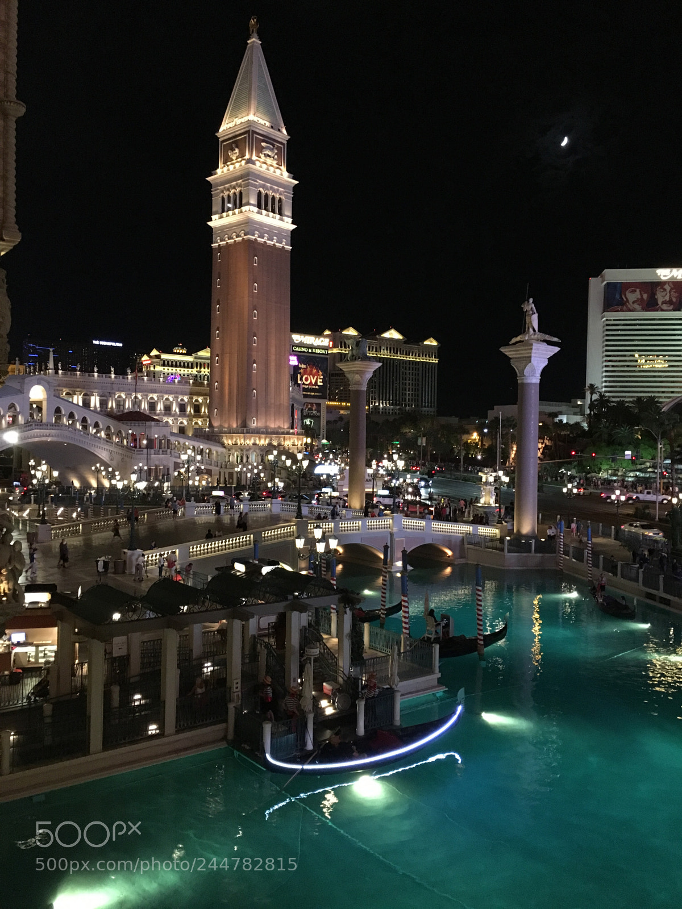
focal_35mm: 29
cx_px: 341
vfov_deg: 61.7
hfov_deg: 48.2
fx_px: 762
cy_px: 454
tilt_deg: -0.4
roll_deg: -1.5
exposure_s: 1/15
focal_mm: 4.15
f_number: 2.2
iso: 250
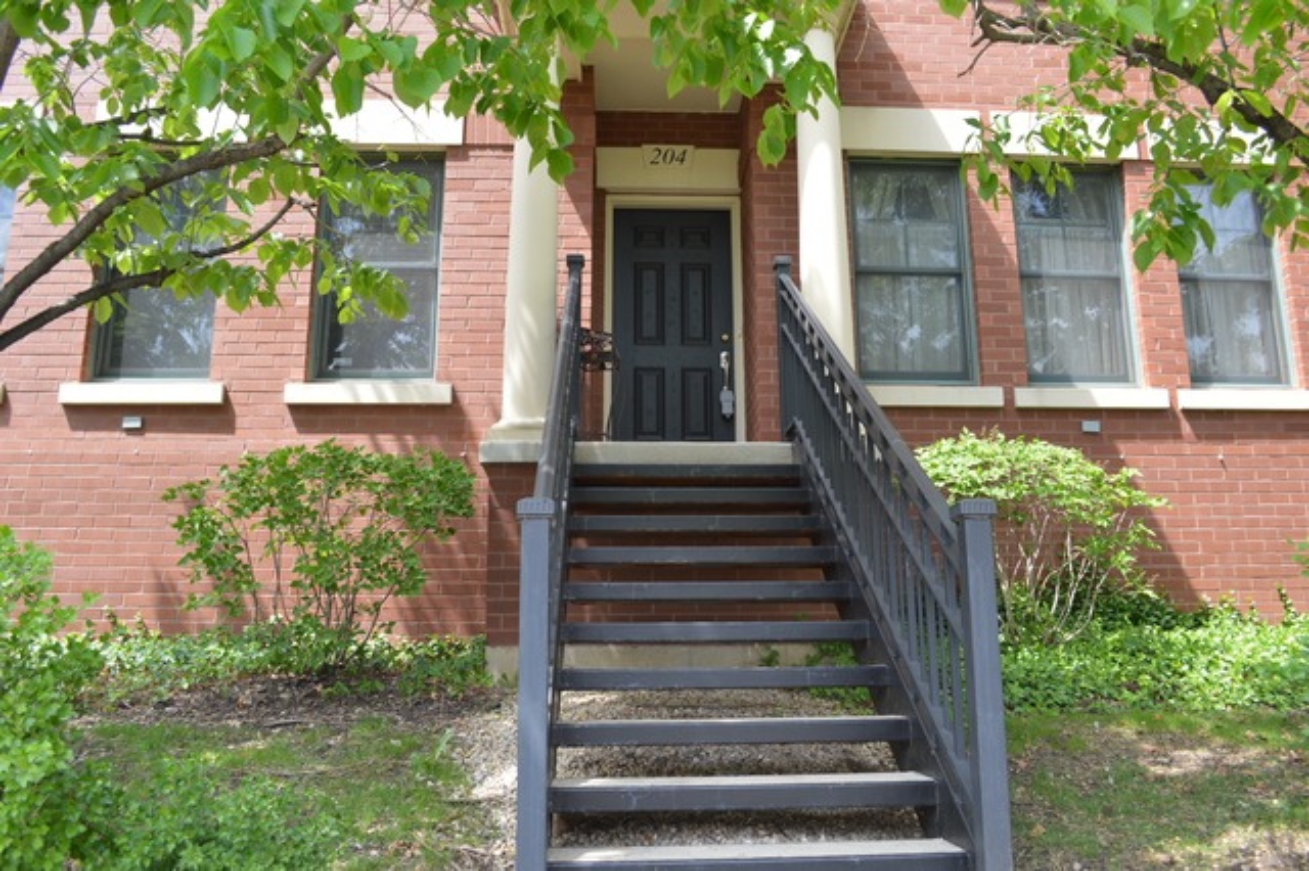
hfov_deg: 67.4
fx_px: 981
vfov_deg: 47.9
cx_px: 654
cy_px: 436
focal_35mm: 27
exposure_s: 1/125
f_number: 5.6
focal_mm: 18
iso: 200
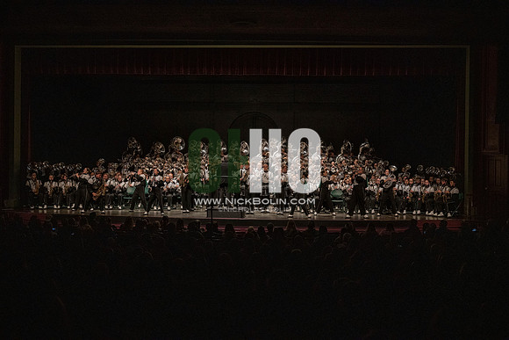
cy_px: 170
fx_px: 707
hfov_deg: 39.6
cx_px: 254
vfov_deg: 27.0
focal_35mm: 50
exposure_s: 1/640
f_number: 4
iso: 5000
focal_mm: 50
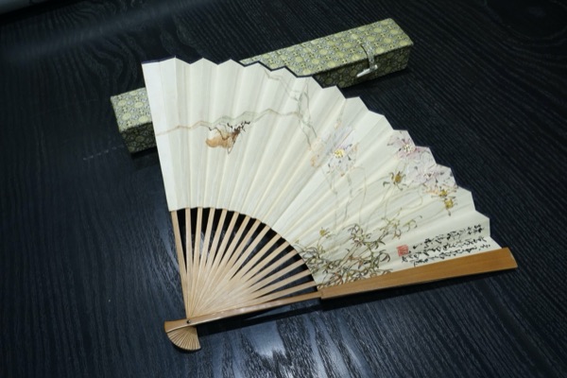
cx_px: 284
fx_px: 457
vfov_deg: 45.0
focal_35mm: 29
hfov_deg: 63.7
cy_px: 189
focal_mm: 29
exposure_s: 1/60
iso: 2500
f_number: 13
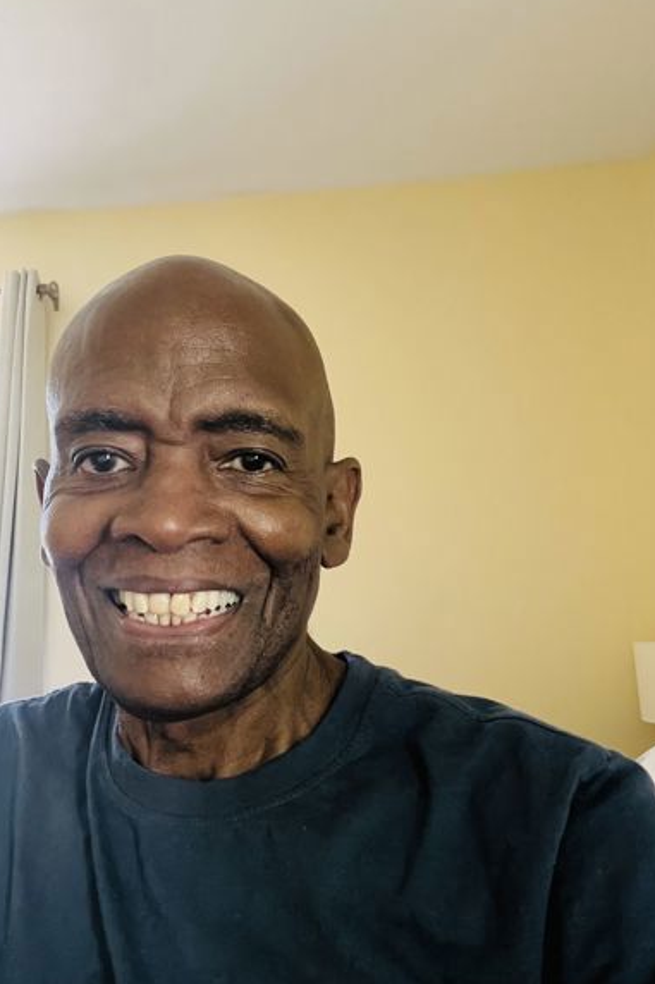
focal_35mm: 32
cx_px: 285
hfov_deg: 41.0
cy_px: 486
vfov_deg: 58.7
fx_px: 874
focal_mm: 2.71
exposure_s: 1/17
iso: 800
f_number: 2.2
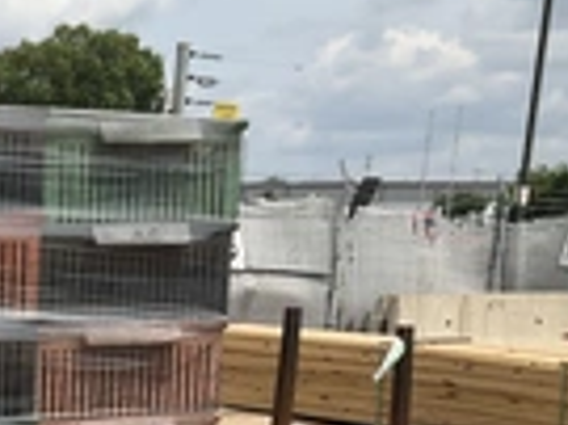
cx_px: -189
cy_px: 530
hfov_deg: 20.6
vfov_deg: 16.3
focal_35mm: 86
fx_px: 1410
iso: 25
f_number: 1.8
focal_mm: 3
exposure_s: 1/2320
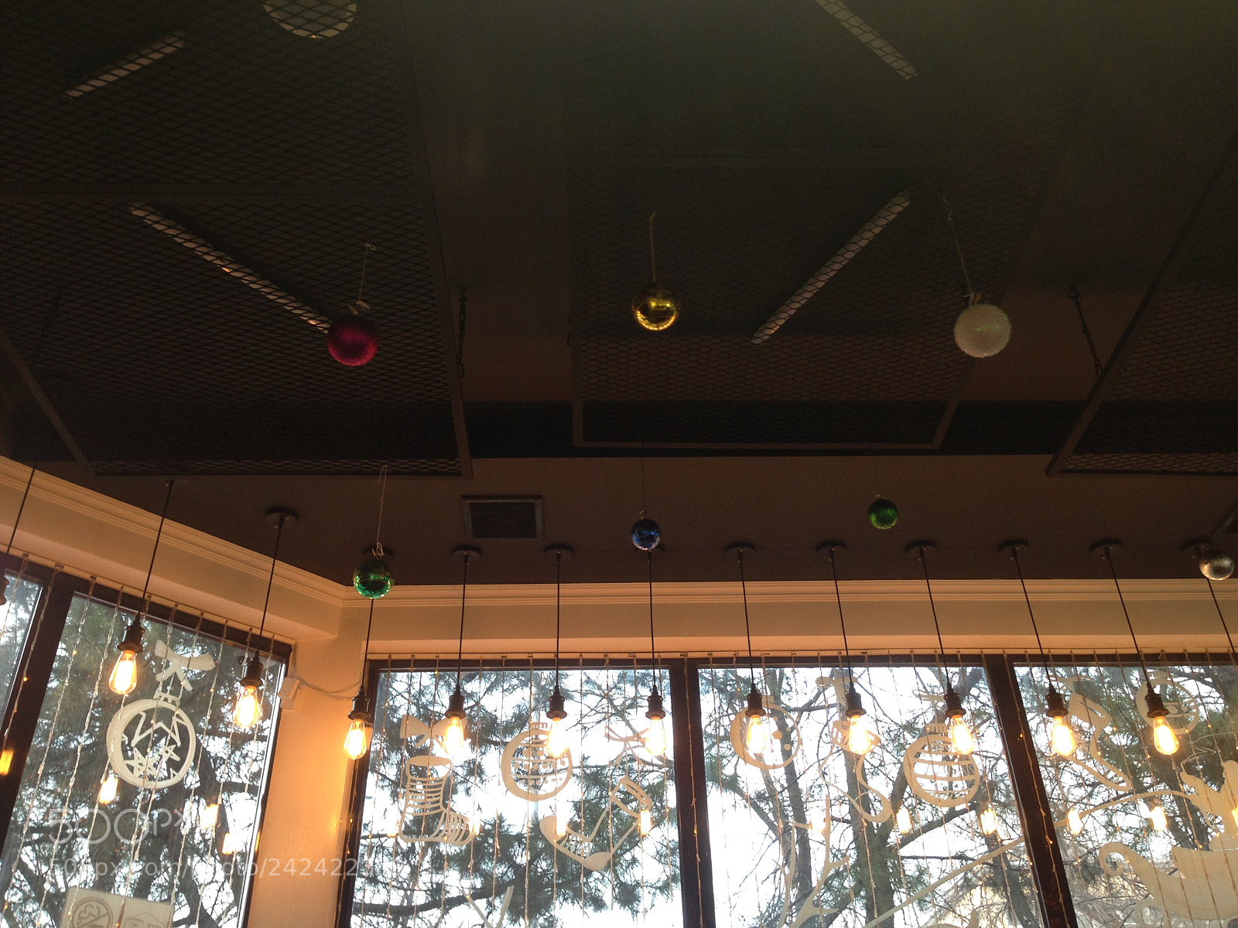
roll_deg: +1.3
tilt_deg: +34.9
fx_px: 1180
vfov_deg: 42.9
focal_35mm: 33
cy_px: 464
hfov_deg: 55.4
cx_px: 619
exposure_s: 1/20
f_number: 2.4
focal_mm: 4.12
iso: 50
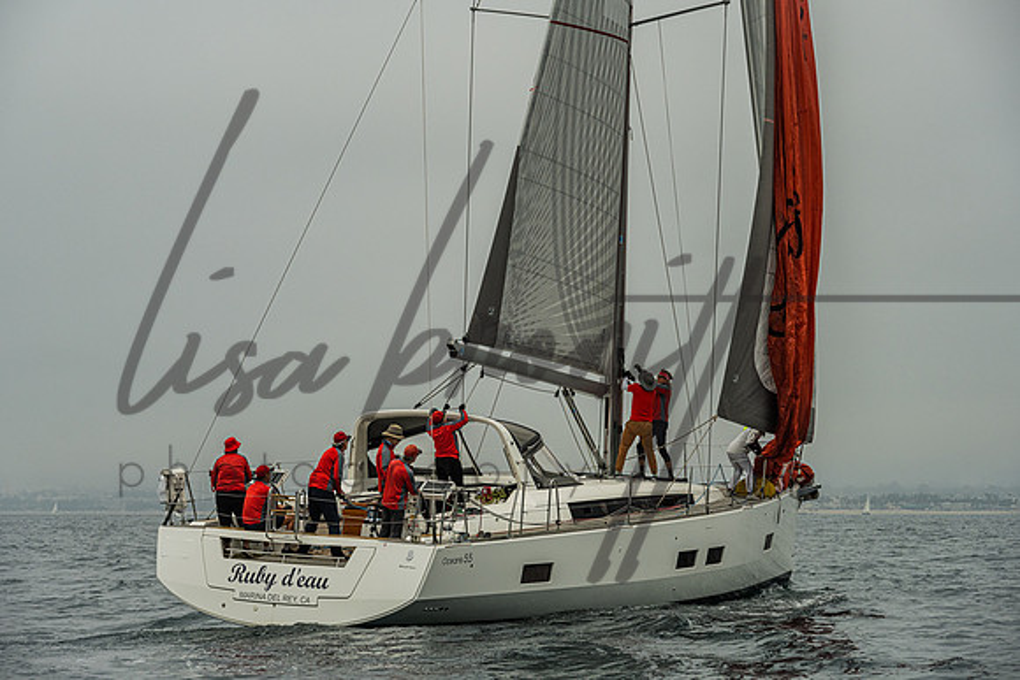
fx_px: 3047
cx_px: 491
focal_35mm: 108
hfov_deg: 19.0
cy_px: 341
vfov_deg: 12.7
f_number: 6.3
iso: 400
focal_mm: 101
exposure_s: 1/3200
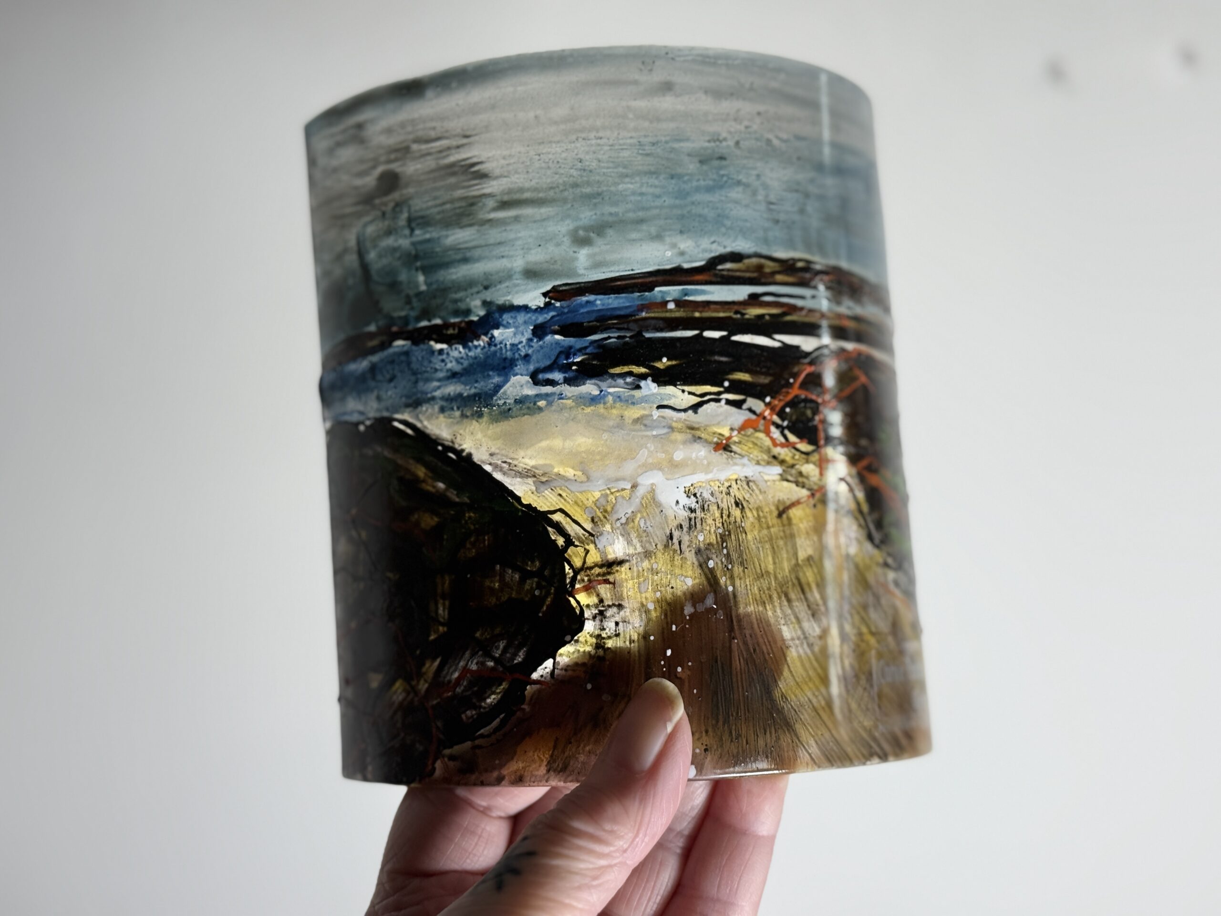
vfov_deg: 30.3
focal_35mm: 48
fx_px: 1693
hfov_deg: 39.7
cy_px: 458
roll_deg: +2.3
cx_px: 610
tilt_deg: -26.9
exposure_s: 1/112
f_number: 1.78
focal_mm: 6.76
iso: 100
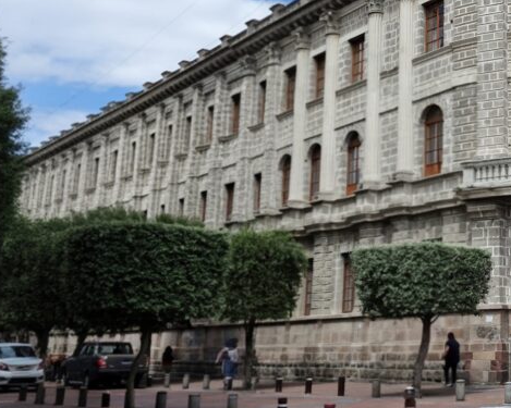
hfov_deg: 33.7
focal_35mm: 49
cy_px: 138
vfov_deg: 30.6
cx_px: 544
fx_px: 741
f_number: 1.8
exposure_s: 1/1250
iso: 50
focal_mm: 5.54
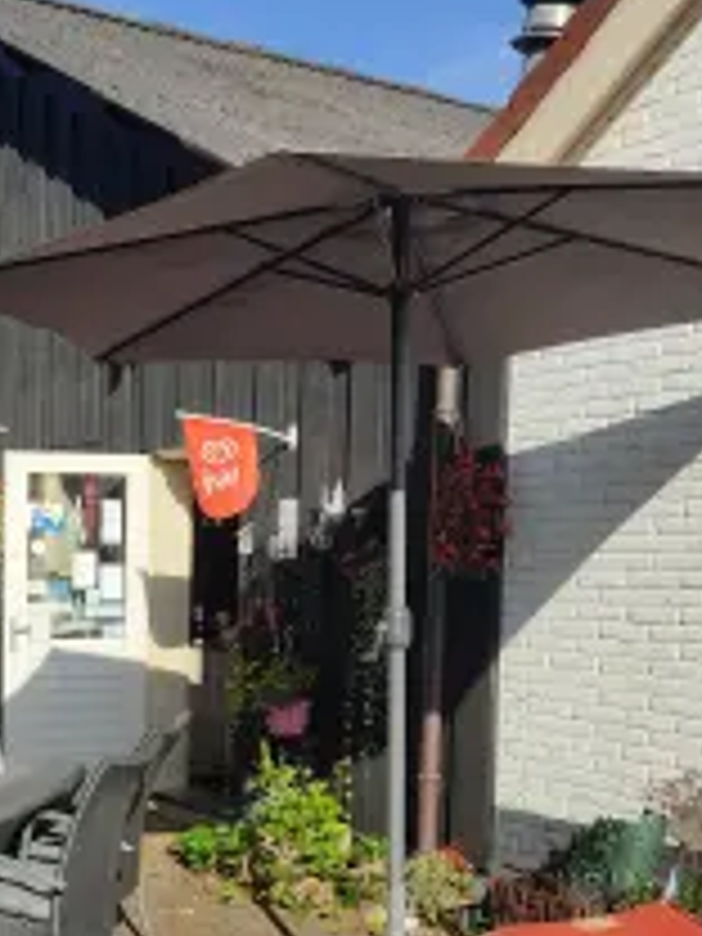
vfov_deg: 37.6
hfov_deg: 27.9
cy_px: 652
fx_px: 1352
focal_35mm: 50
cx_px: 58
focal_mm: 4.74
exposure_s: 1/1540
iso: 100
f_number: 1.79
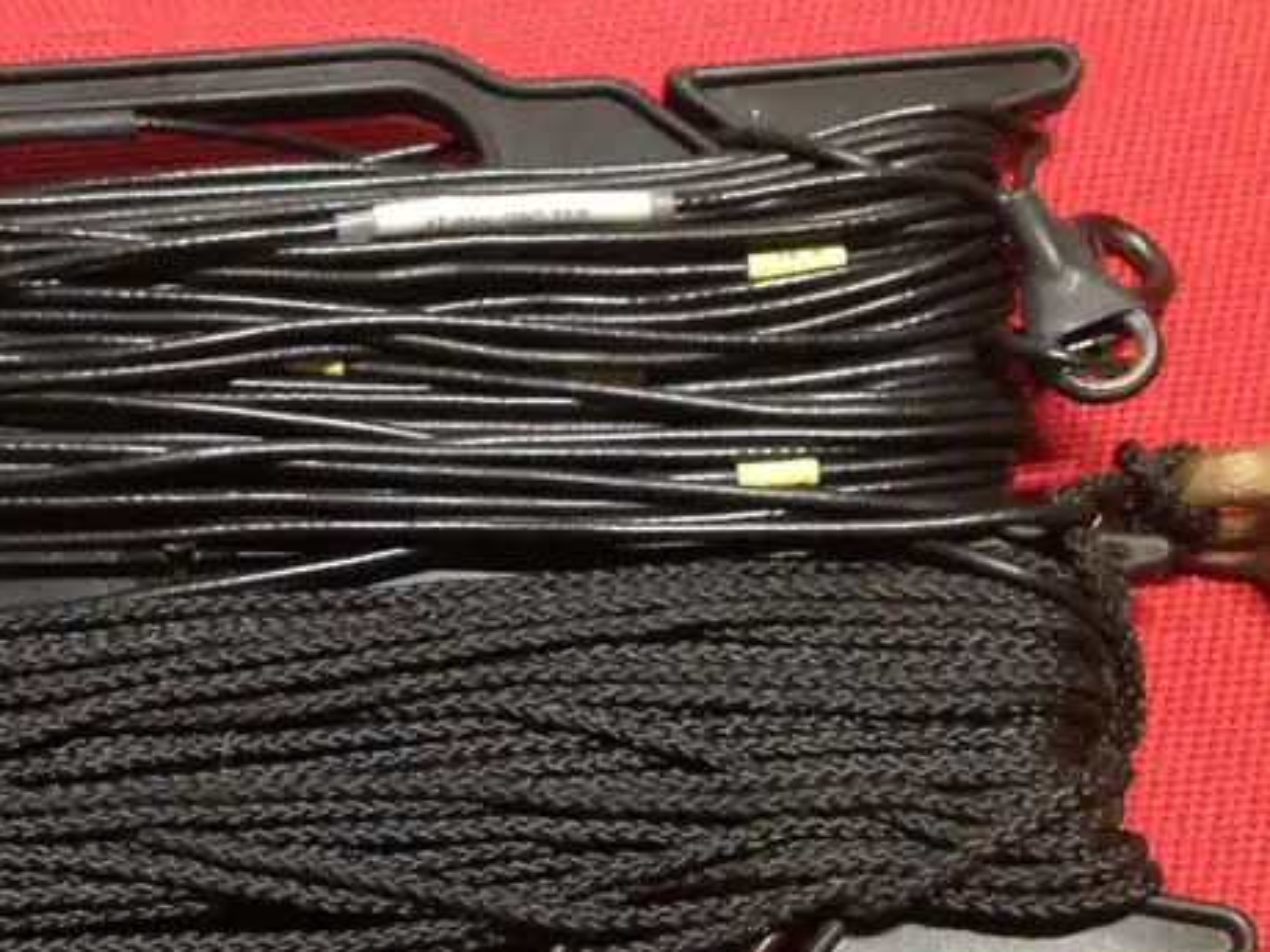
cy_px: 566
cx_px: 340
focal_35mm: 76
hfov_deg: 25.4
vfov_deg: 19.4
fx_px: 2788
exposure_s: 1/15
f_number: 2.4
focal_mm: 4.28
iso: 400
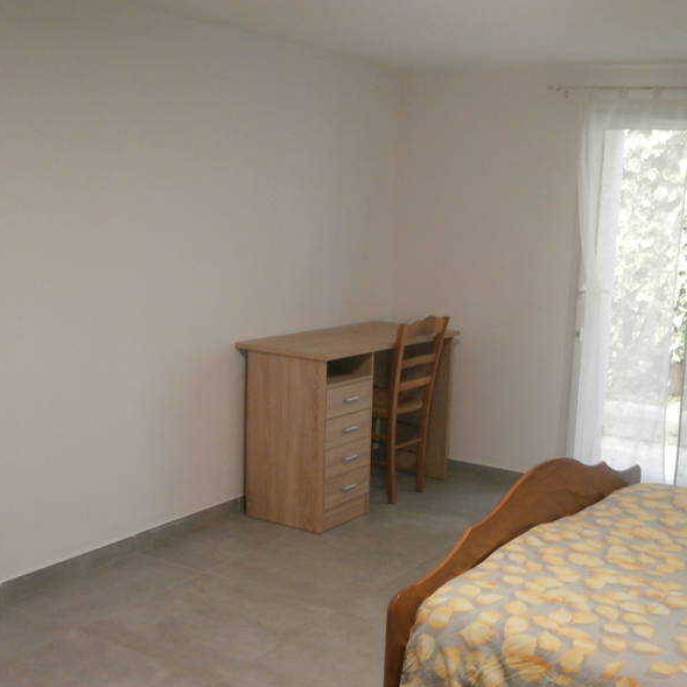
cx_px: 420
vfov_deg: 37.6
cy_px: 344
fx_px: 1010
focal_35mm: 45
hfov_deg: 37.4
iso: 400
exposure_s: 1/30
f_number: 3.9
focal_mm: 6.67
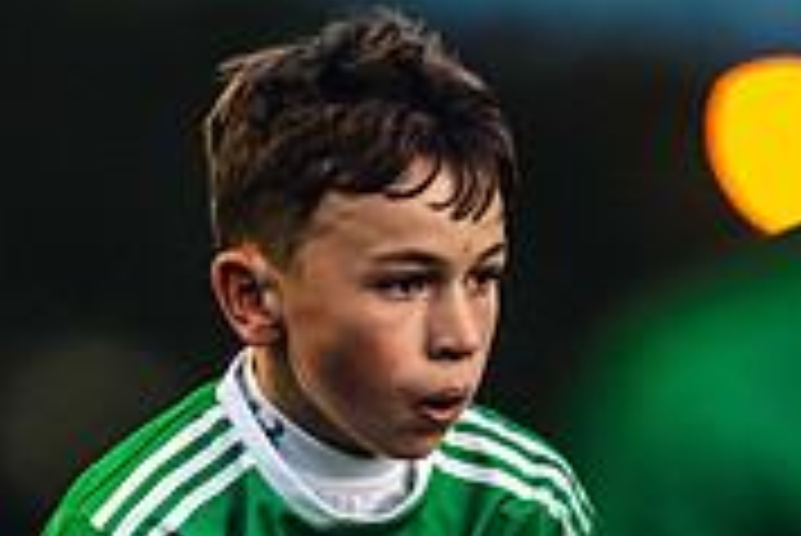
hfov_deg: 1.5
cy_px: 790
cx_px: 76
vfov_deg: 1.0
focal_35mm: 1353
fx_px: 30128
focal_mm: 400
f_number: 2.8
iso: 4000
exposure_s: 1/500
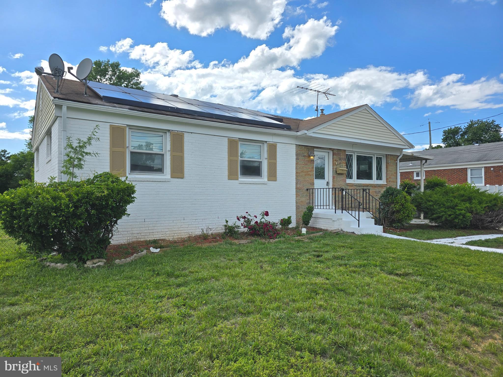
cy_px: 188
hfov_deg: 73.9
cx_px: 252
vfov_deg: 58.9
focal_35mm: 23
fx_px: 334
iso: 12
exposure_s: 1/976
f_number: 1.7
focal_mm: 6.3
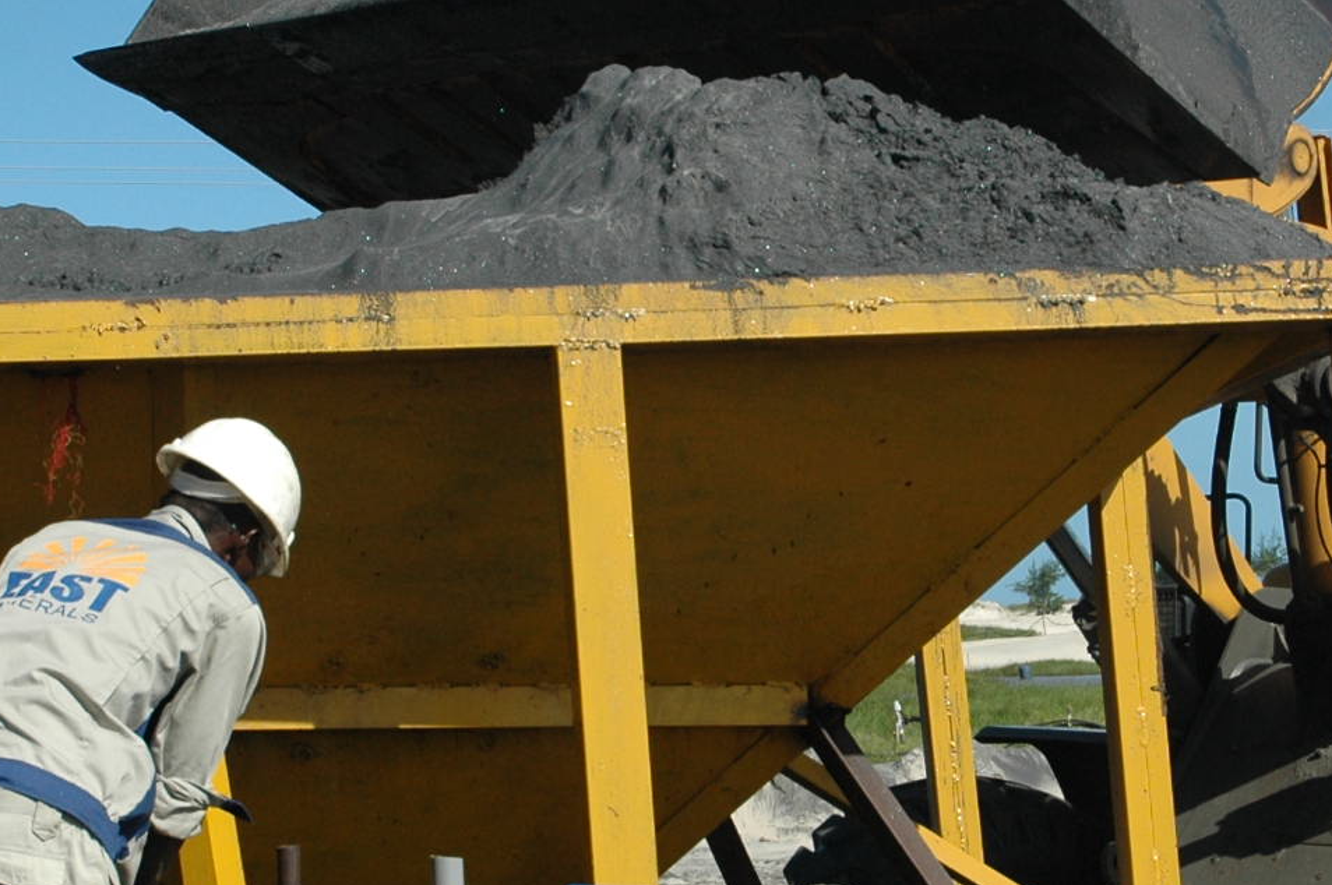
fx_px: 3777
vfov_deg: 13.4
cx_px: 715
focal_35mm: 102
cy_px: 557
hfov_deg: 20.0
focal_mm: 29
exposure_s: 1/1600
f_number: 6.3
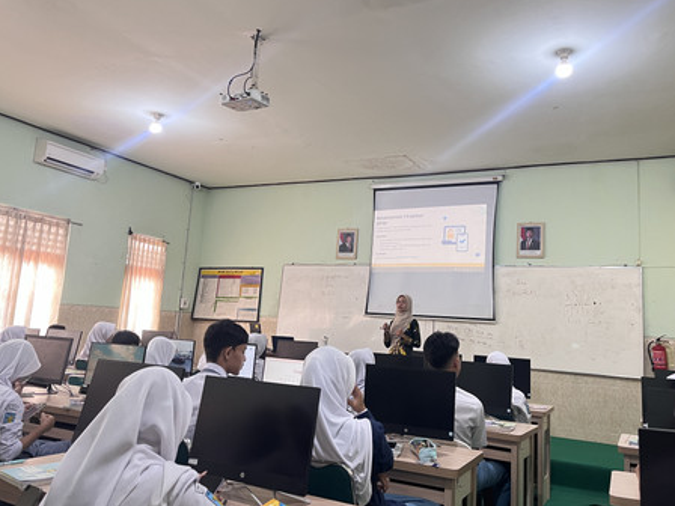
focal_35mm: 29
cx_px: 363
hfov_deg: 61.6
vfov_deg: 48.2
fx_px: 565
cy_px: 236
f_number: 1.6
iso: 250
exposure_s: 1/60
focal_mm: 5.1
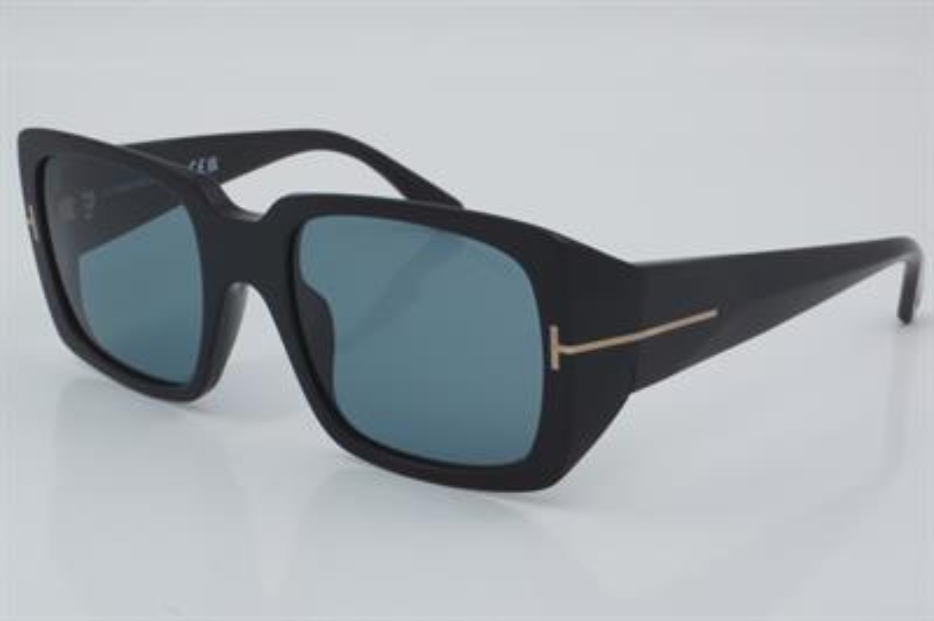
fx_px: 1944
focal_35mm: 75
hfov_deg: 27.0
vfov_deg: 18.2
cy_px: 310
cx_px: 467
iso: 100
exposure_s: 1/3
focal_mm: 50
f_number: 32
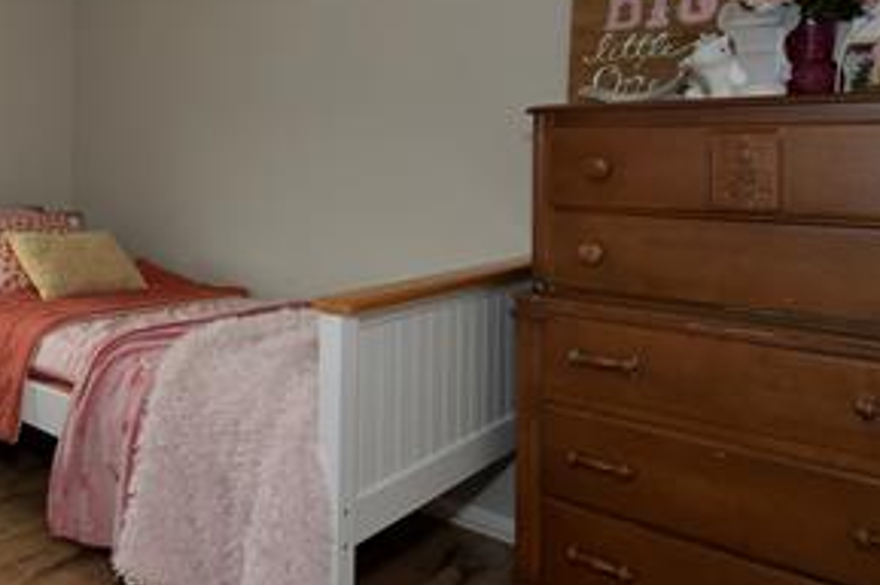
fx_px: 757
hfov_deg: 52.1
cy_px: 168
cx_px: 67
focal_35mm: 31
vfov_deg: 41.3
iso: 1250
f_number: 9
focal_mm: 14
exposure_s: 1/160
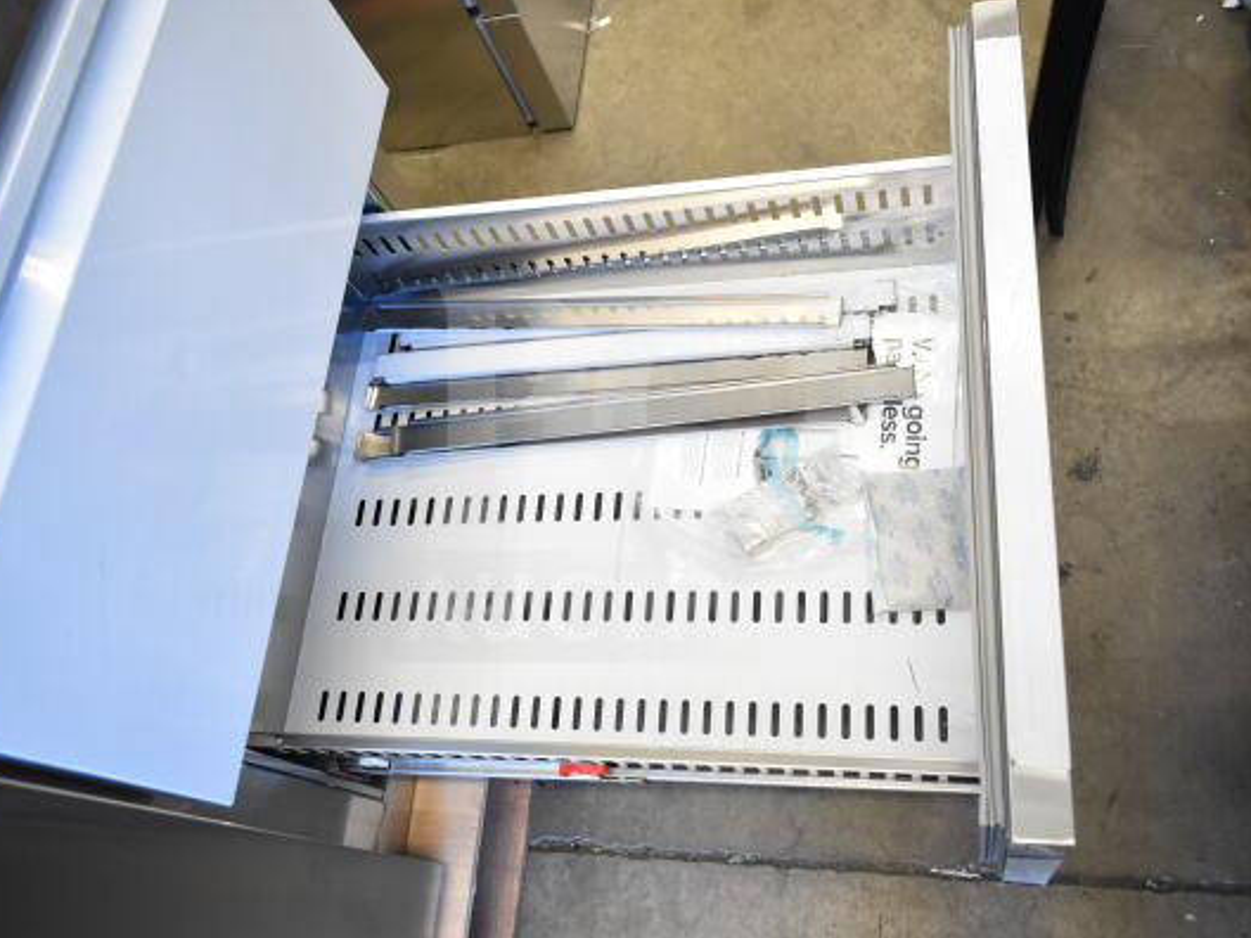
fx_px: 1084
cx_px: 649
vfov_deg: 46.8
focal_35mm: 30
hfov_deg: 59.9
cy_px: 475
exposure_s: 1/80
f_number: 4.5
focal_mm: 18
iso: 1600
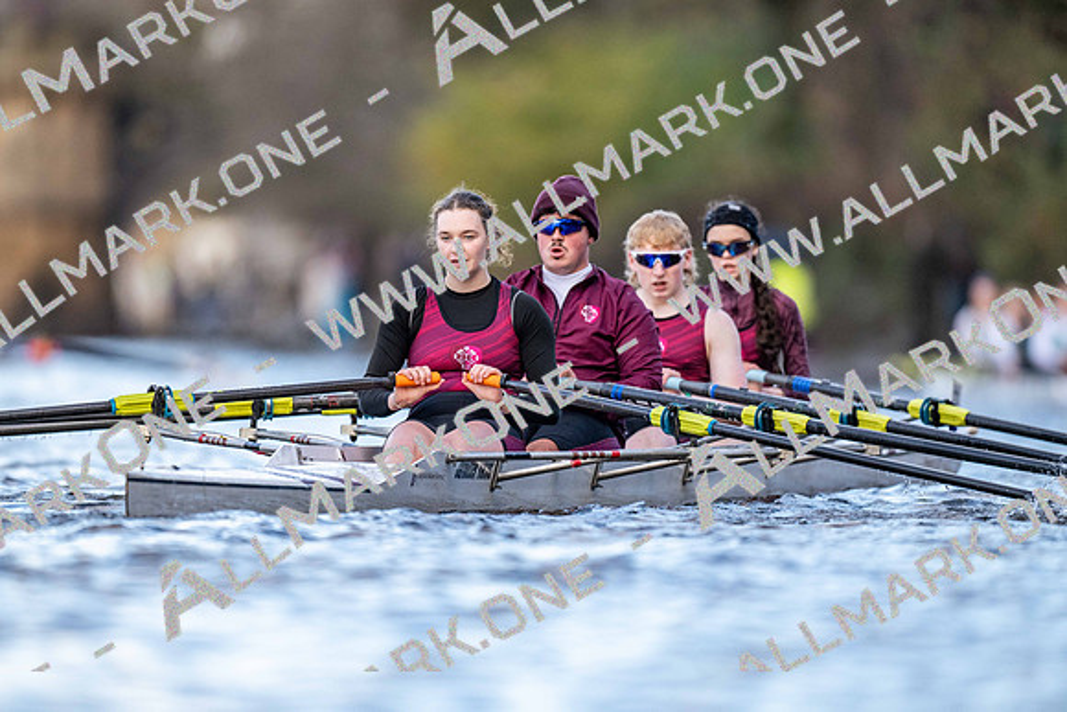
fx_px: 17787
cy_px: 356
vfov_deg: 2.3
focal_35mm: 600
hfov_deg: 3.4
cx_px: 534
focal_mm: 600
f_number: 4
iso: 2000
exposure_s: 1/2500
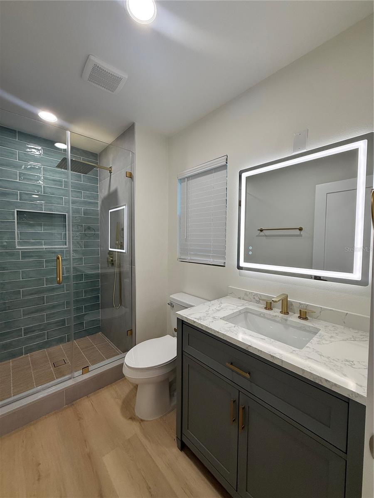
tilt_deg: -1.0
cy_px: 249
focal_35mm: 14
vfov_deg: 102.1
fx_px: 202
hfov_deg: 85.7
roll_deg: -0.2
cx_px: 187
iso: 125
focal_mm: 2.22
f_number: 2.2
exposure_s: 1/120
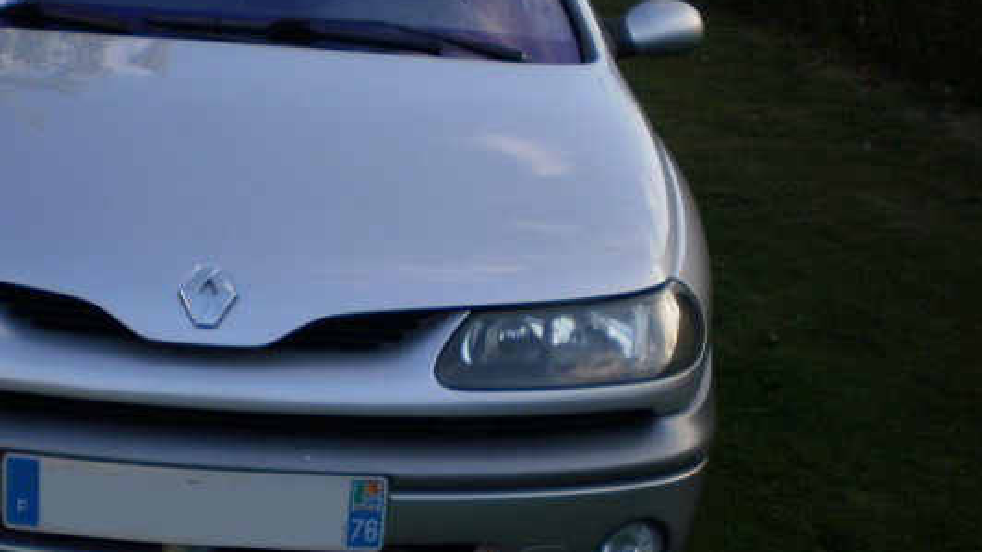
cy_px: 306
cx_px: 251
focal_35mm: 59
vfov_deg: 20.4
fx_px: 1536
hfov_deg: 34.7
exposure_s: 1/320
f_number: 3.1
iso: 100
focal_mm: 6.3
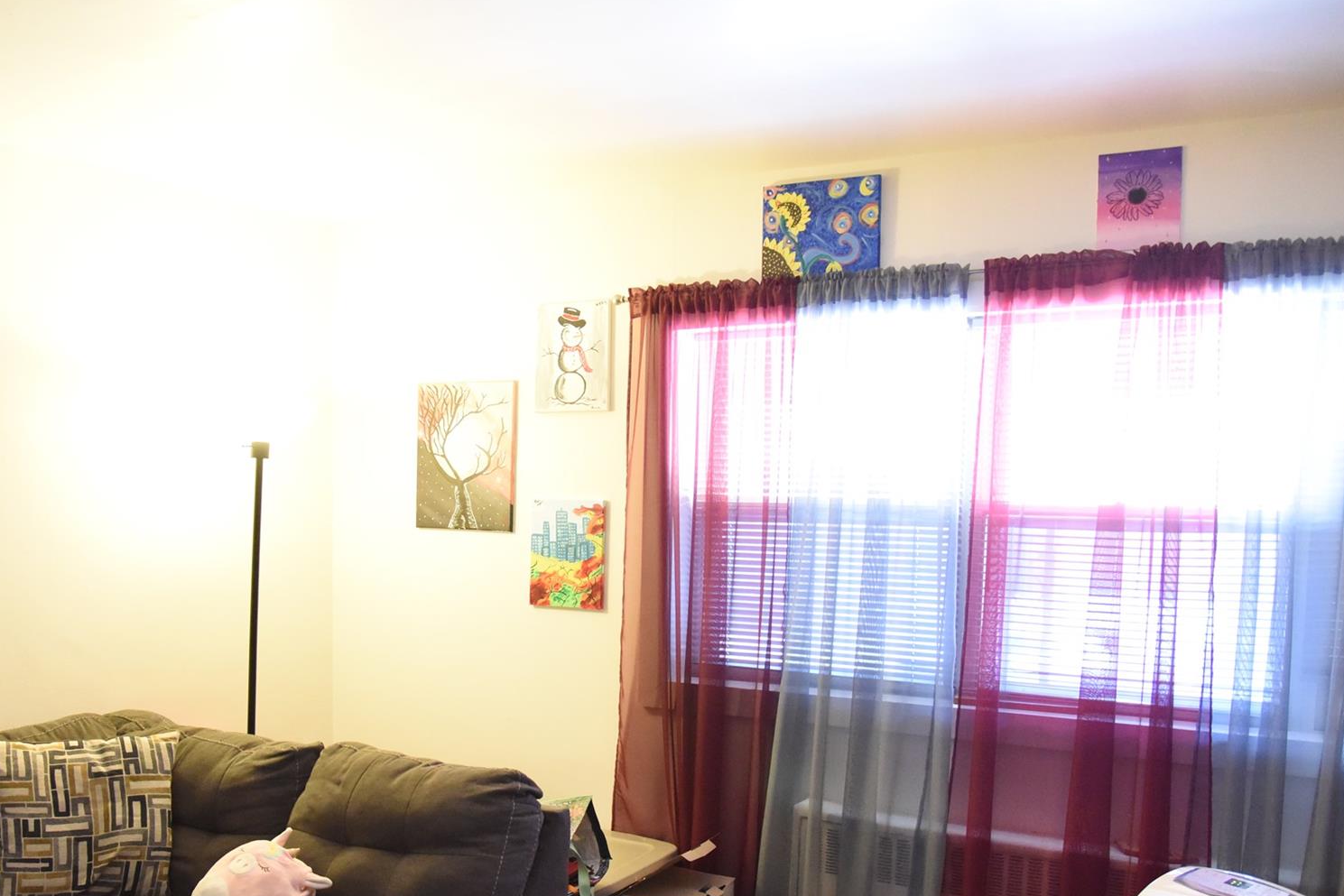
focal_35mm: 33
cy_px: 595
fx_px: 1232
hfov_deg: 56.7
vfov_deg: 39.5
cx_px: 520
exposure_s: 1/60
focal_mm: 24
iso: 8000
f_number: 4
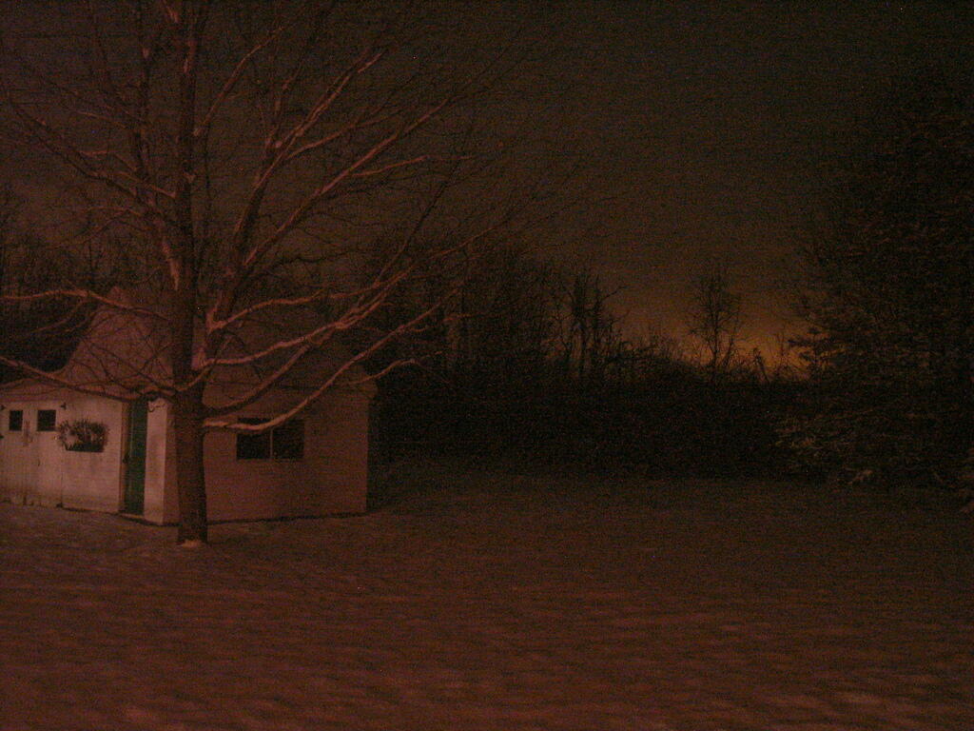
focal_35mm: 36
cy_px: 366
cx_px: 487
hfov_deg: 51.4
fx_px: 1013
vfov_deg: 39.7
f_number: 3
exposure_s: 4
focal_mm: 7.48
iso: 400
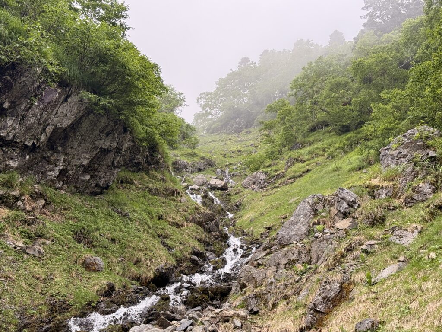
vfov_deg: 30.3
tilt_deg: +31.9
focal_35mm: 48
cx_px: 221
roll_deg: -1.6
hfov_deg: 39.7
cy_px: 166
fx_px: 613
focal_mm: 6.76
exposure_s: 1/432
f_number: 1.78
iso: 80
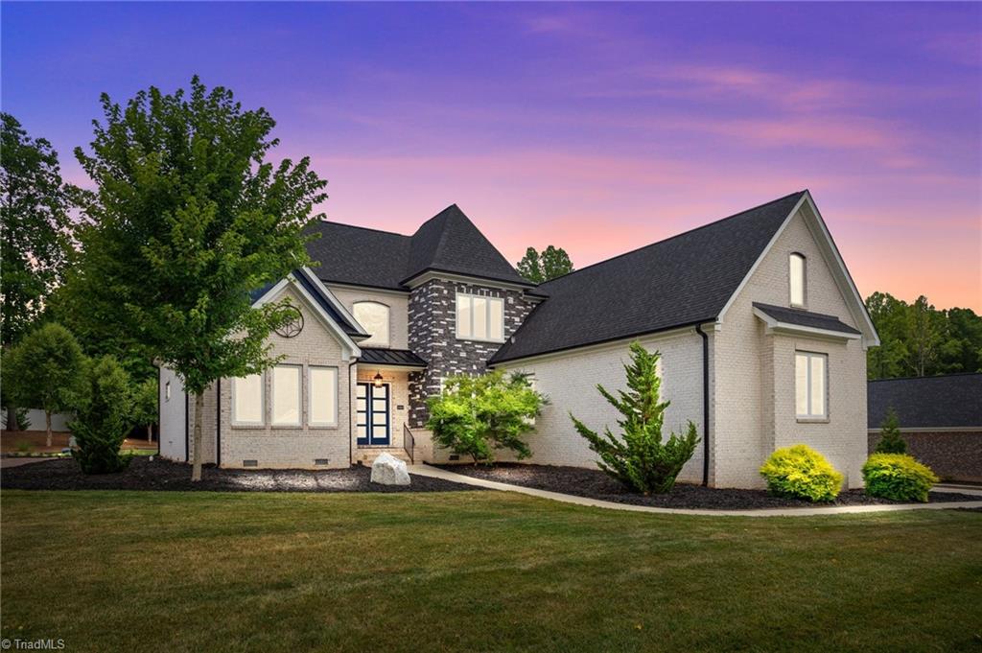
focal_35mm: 22
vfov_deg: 57.1
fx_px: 600
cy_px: 326
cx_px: 491
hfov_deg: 78.6
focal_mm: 22
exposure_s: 1/200
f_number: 9
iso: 160
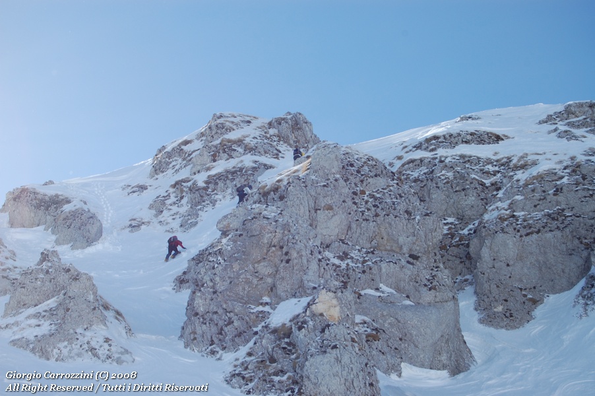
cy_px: 198
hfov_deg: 24.6
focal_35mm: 82
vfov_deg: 16.5
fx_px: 1363
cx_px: 298
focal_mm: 55
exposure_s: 1/320
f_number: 9
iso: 200
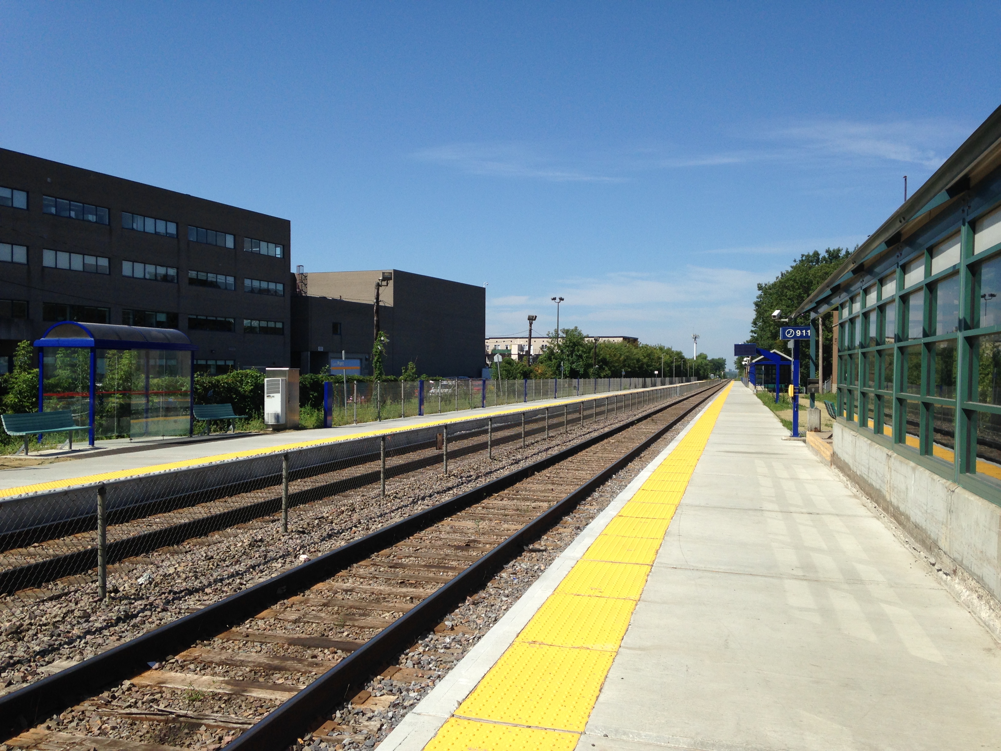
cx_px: 500
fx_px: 954
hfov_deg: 55.4
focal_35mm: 33
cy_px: 376
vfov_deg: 42.9
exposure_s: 1/2088
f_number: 2.4
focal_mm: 4.12
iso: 50
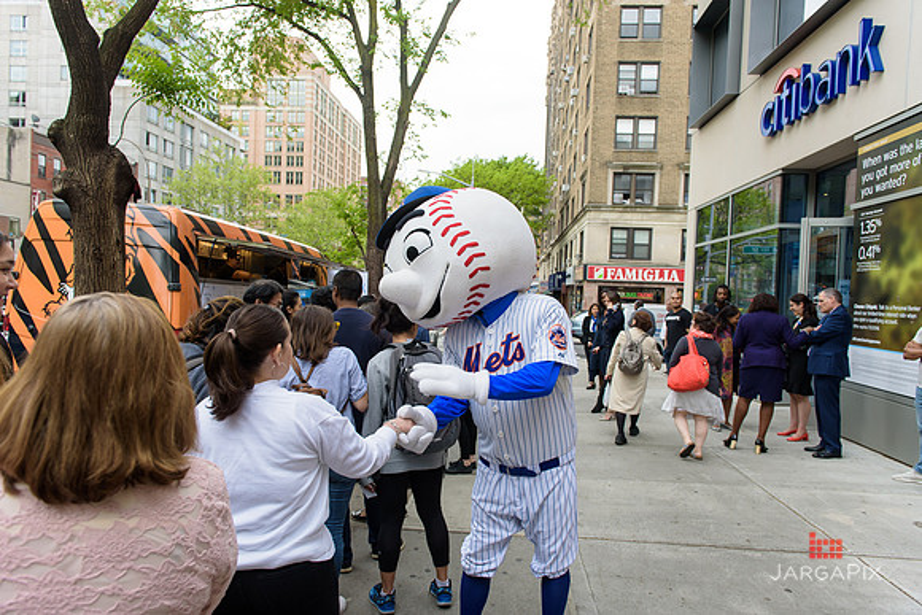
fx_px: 615
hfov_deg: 73.7
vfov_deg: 53.2
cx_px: 461
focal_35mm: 24
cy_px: 308
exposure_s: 1/250
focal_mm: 24
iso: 200
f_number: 4
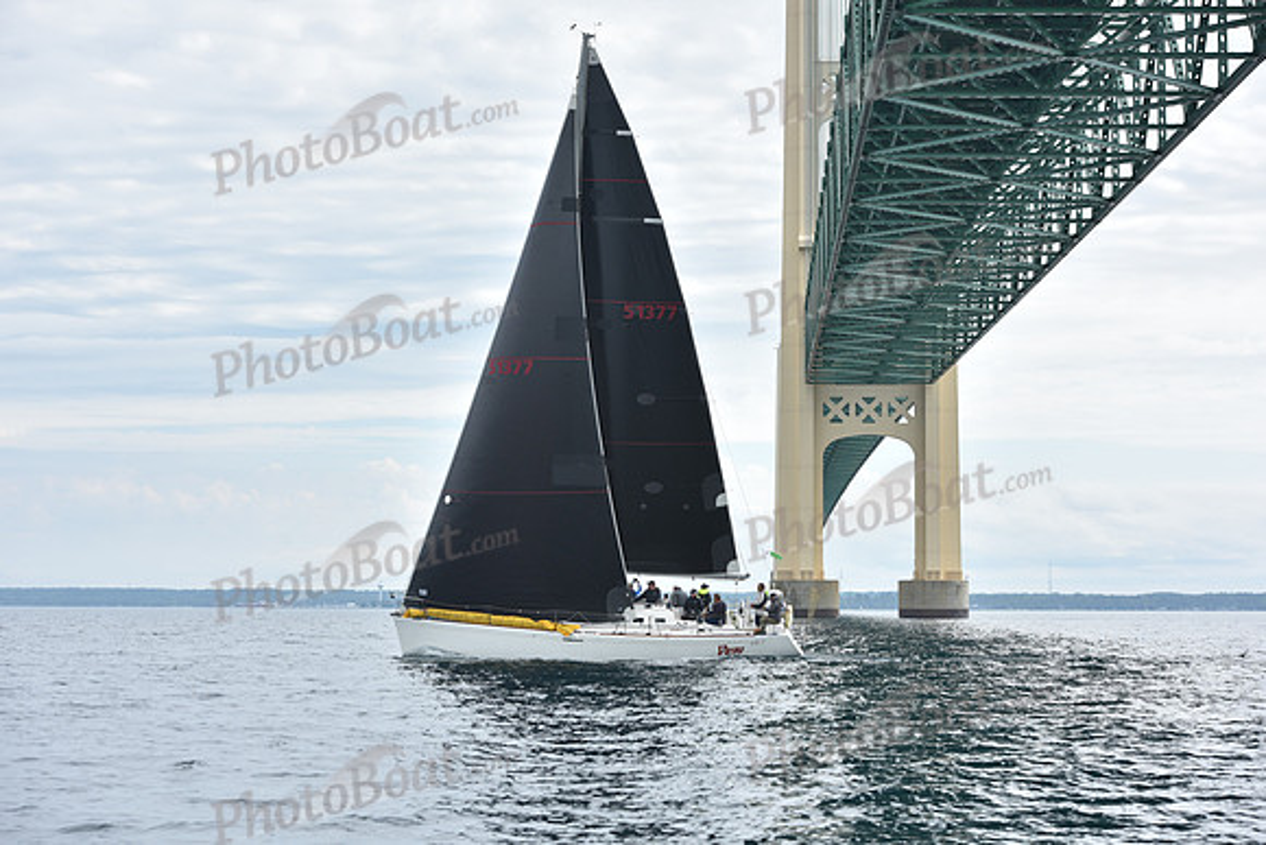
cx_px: 633
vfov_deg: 19.5
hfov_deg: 28.8
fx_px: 2462
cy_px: 422
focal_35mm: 70
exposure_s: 1/800
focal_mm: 70
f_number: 6.3
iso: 250
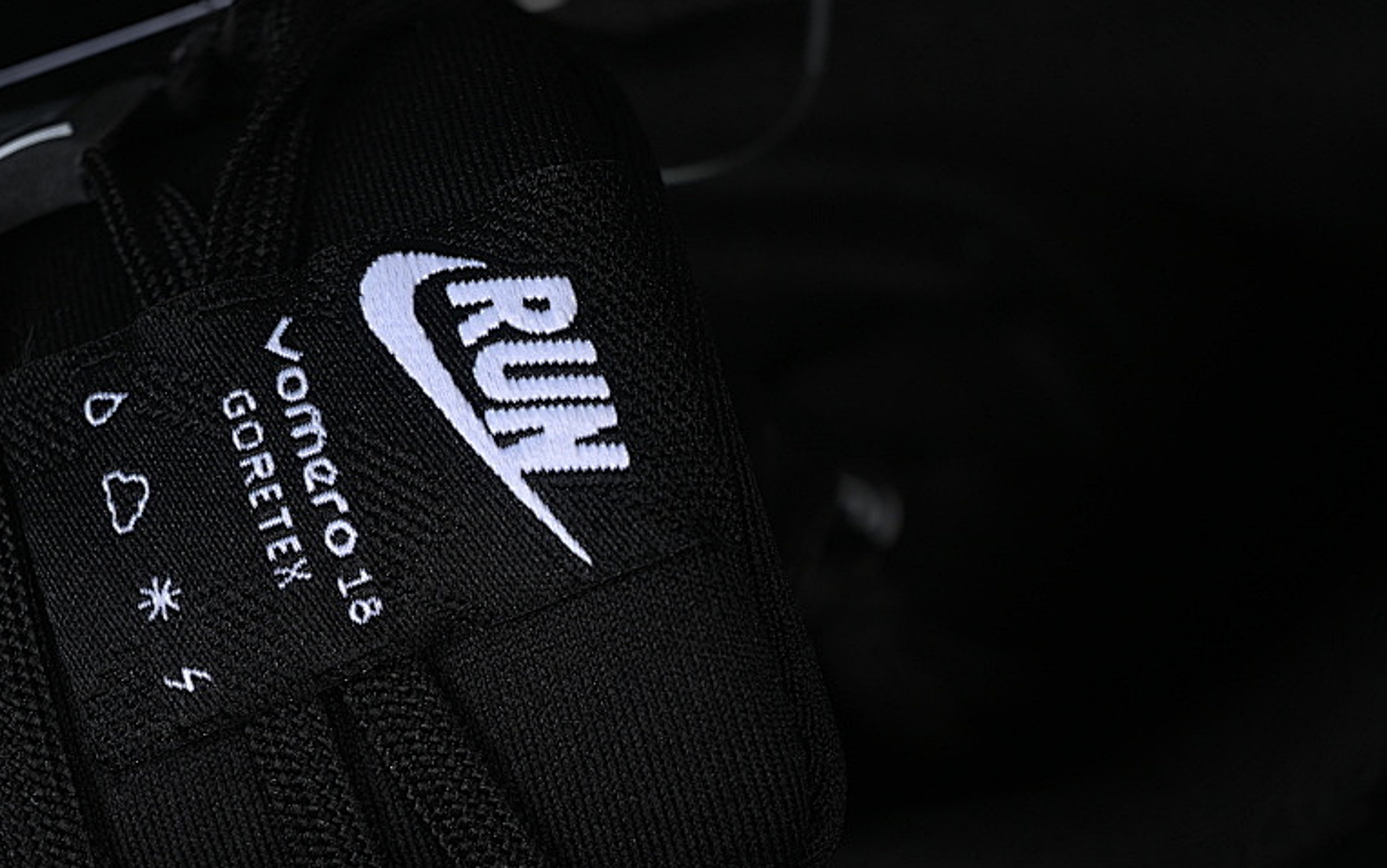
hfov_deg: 19.2
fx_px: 4084
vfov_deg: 12.1
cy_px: 572
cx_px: 408
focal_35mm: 108
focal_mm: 50
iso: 160
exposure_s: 1/60
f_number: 6.3
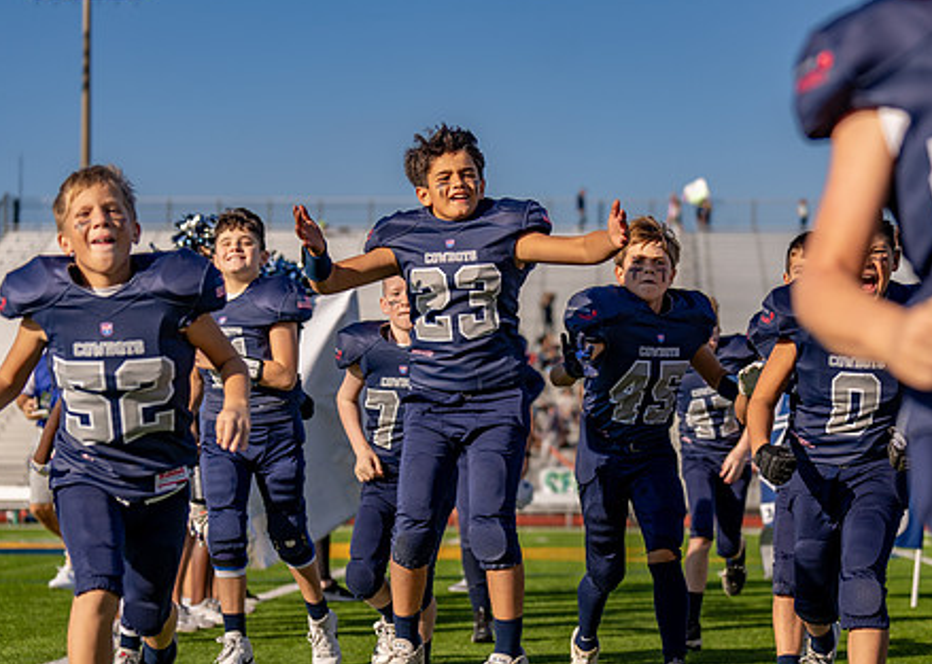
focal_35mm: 97
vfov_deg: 14.7
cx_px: 554
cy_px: 426
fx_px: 2566
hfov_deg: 20.6
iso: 100
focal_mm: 70
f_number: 2.8
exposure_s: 1/2500
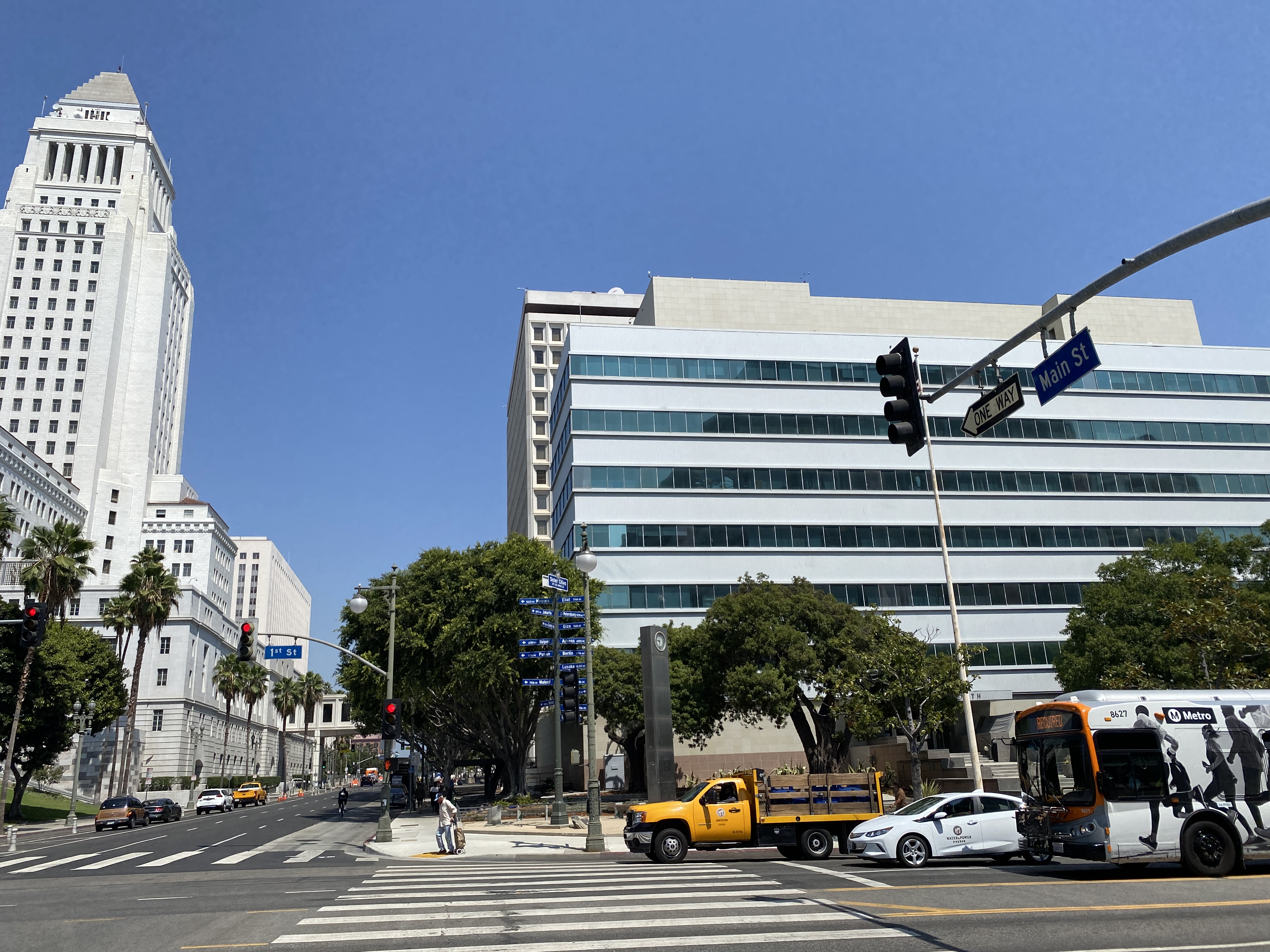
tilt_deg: +18.2
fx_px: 954
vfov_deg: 53.1
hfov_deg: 67.3
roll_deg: +1.6
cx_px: 635
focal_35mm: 26
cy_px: 476
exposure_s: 1/3846
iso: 32
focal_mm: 4.25
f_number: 1.8
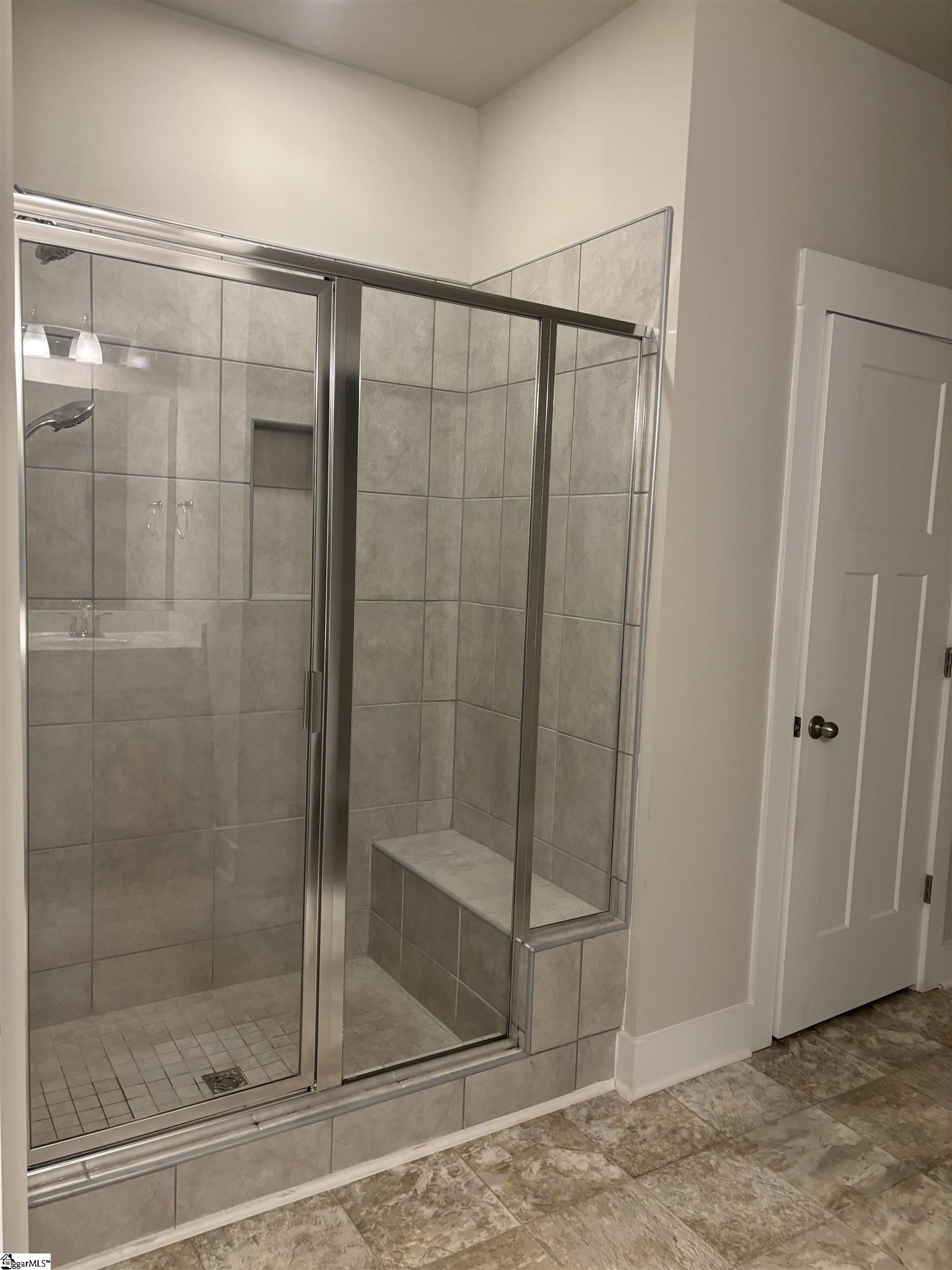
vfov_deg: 67.3
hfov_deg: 53.1
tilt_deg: -5.6
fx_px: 953
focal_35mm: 26
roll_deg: -3.8
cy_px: 635
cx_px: 476
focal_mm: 5.96
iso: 200
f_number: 1.6
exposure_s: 1/60
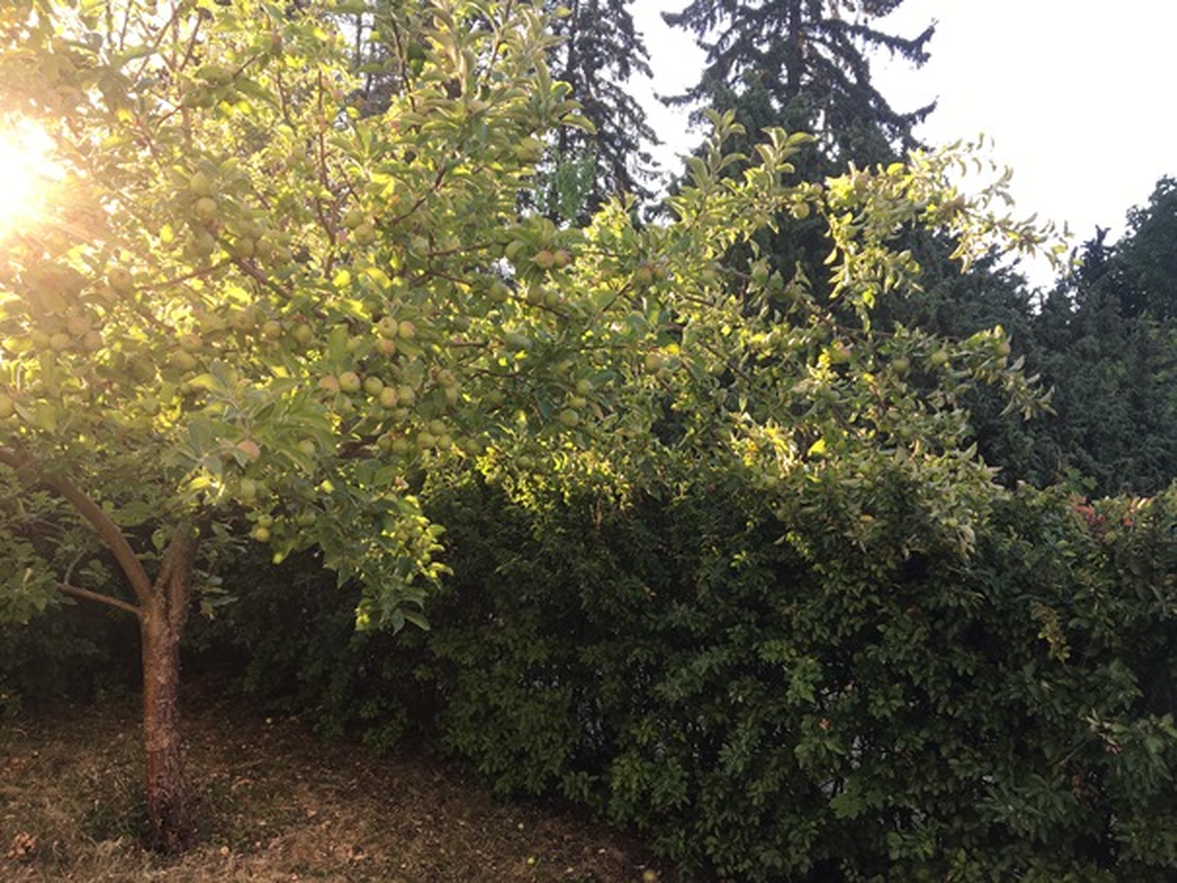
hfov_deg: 61.6
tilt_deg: -0.6
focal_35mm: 29
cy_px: 442
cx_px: 588
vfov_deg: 48.2
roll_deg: -2.7
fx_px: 986
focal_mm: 4.15
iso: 25
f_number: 2.2
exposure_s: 1/152
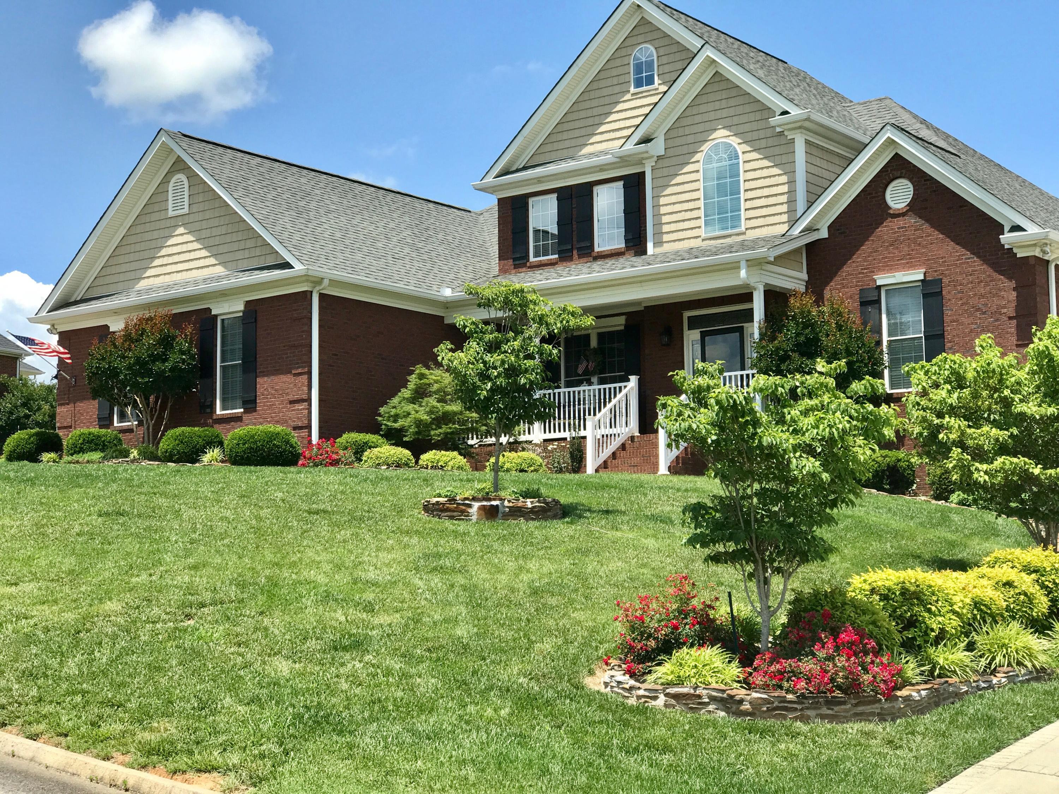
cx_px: 530
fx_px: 1744
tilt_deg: +6.2
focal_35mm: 57
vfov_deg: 25.7
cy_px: 397
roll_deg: +0.2
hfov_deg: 33.8
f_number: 2.8
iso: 20
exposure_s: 1/665
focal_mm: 6.6
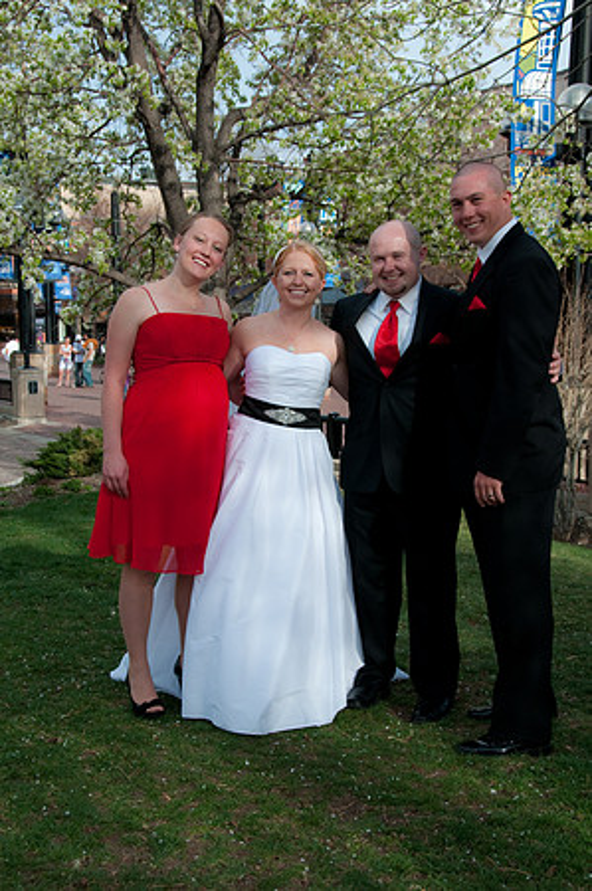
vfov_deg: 36.9
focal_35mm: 54
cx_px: 296
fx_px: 1335
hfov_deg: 25.0
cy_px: 446
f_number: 10
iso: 320
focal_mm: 36
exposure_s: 1/320
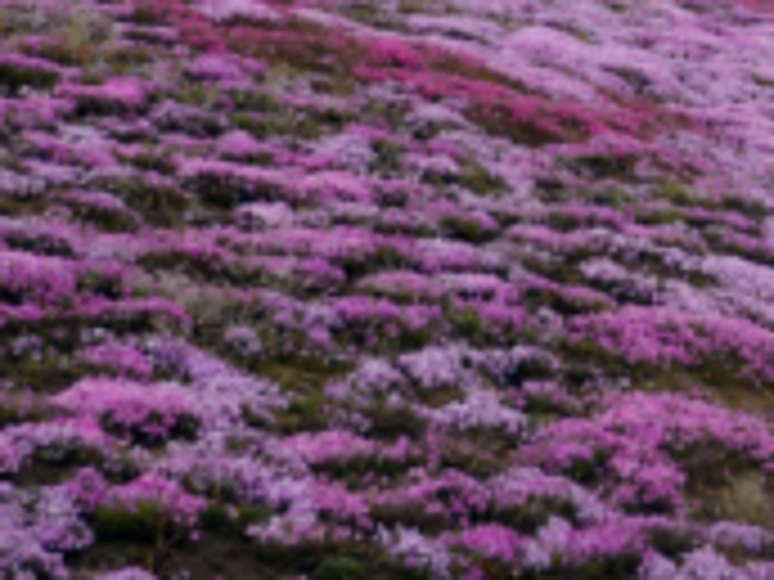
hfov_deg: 16.7
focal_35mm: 115
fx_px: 2571
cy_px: -310
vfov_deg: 12.2
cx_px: 792
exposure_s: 1/320
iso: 100
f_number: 2.8
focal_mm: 5.5
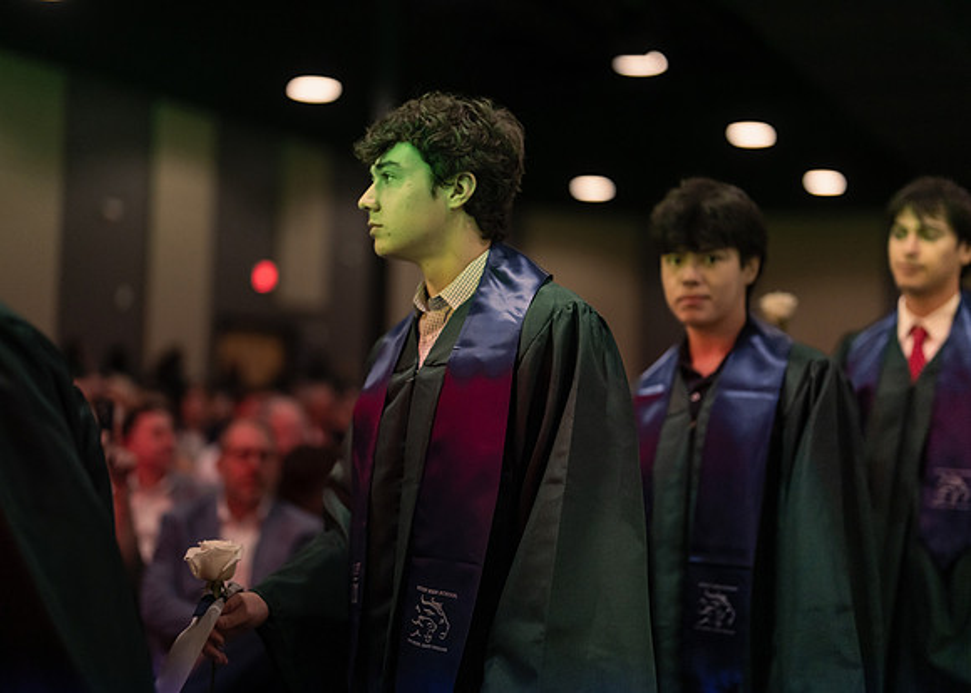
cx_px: 486
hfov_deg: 36.7
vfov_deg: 26.6
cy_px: 346
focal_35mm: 53
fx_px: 1464
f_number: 1.2
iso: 1250
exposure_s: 1/500
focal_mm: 50
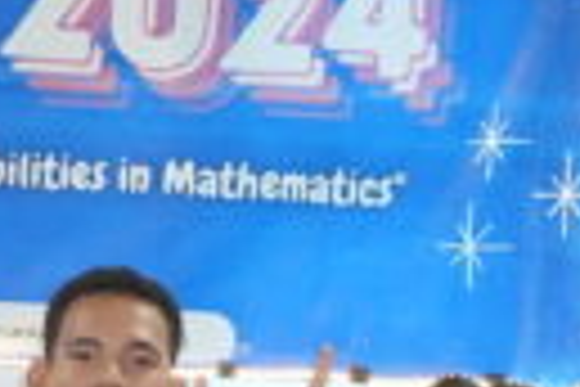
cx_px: -366
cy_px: 770
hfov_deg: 8.2
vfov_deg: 5.5
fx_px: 3936
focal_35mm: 244
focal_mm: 35
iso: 3200
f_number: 4
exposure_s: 1/160
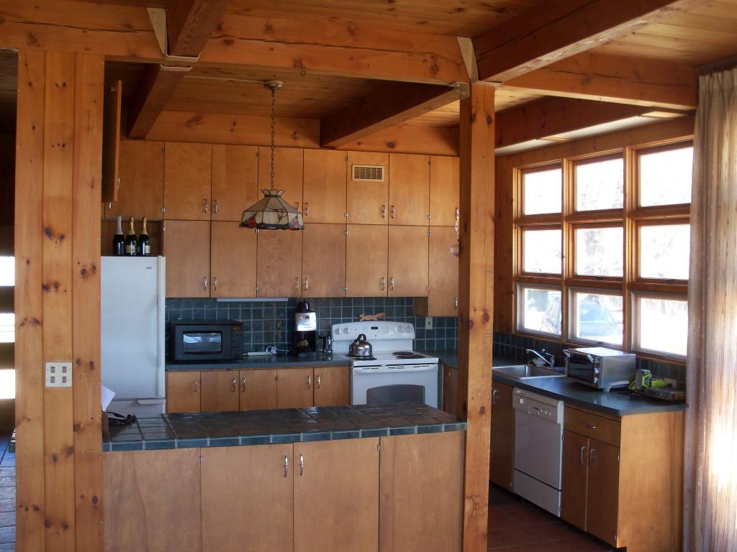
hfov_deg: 46.8
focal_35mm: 40
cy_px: 276
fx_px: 852
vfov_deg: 36.0
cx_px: 368
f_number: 3.1
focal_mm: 7.2
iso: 80
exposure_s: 1/40
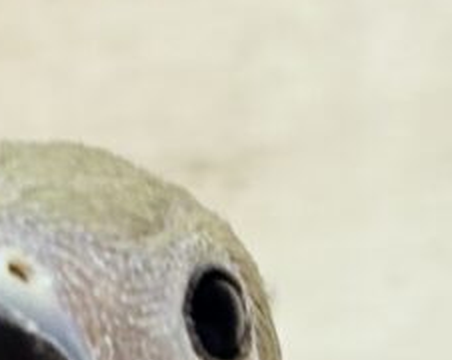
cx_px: 20
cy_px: 684
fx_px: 3606
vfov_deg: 5.6
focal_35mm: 270
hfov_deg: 7.1
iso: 80
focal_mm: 5.96
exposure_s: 1/50
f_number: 1.6
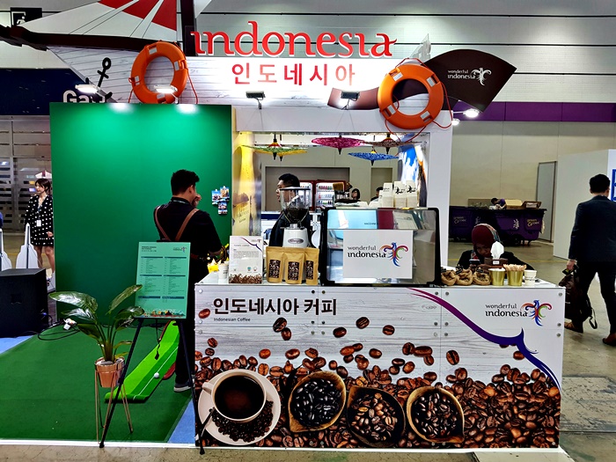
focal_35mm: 26
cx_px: 308
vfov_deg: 53.1
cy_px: 231
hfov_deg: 67.3
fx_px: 463
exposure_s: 1/60
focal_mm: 4.3
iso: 100
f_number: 1.7
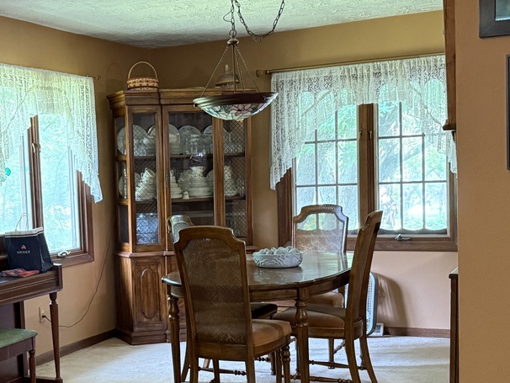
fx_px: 840
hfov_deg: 32.2
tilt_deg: -3.4
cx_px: 56
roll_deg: +1.7
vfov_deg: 25.6
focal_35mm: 57
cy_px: 244
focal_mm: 6.76
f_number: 1.78
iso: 800
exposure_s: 1/60
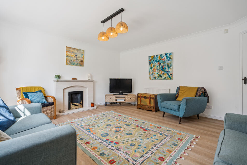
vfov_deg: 73.8
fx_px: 110
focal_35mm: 16
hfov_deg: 96.7
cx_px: 124
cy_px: 82
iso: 200
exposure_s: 1/100
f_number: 4
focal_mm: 16
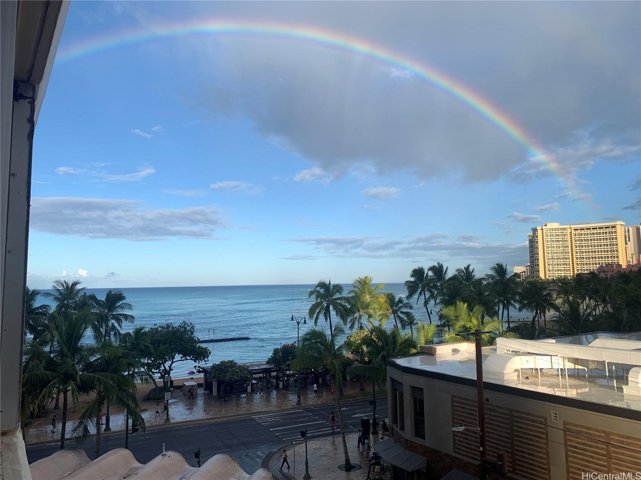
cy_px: 240
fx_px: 481
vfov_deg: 53.1
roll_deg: +0.5
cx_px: 320
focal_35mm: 26
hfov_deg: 67.3
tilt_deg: +5.8
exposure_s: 1/2364
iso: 25
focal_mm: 4.25
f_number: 1.8
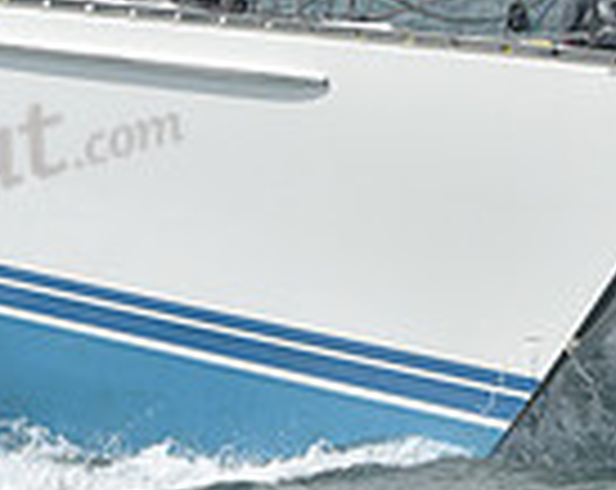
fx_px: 9787
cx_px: 418
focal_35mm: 538
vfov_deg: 2.9
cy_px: -106
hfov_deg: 3.6
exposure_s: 1/800
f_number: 11
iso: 320
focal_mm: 135
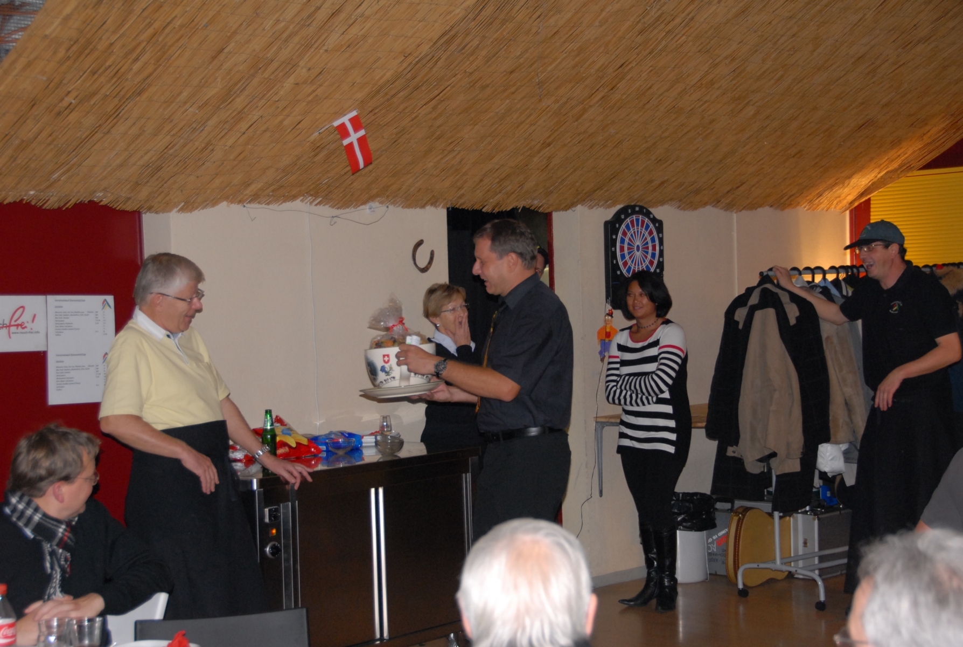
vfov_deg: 22.7
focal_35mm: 60
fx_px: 1608
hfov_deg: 33.3
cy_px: 324
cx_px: 482
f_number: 4.5
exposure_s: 1/60
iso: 560
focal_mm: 40
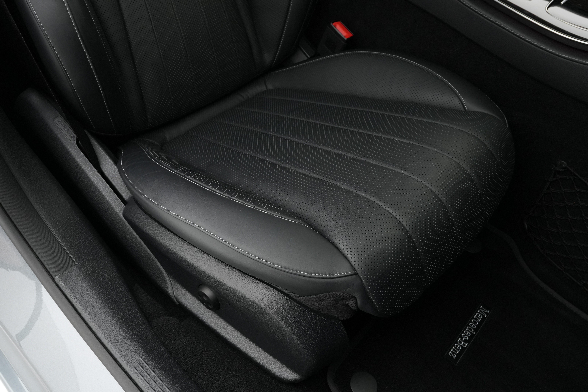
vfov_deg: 47.9
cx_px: 294
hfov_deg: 67.4
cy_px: 196
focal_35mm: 27
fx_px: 441
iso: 1000
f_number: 7.1
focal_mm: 18
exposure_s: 1/50
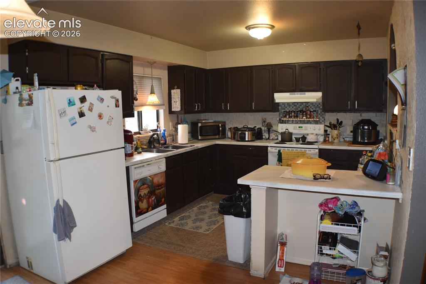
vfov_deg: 38.3
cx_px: 213
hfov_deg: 55.1
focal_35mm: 34
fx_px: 408
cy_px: 142
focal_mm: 23
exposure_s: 1/60
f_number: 3.8
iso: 800
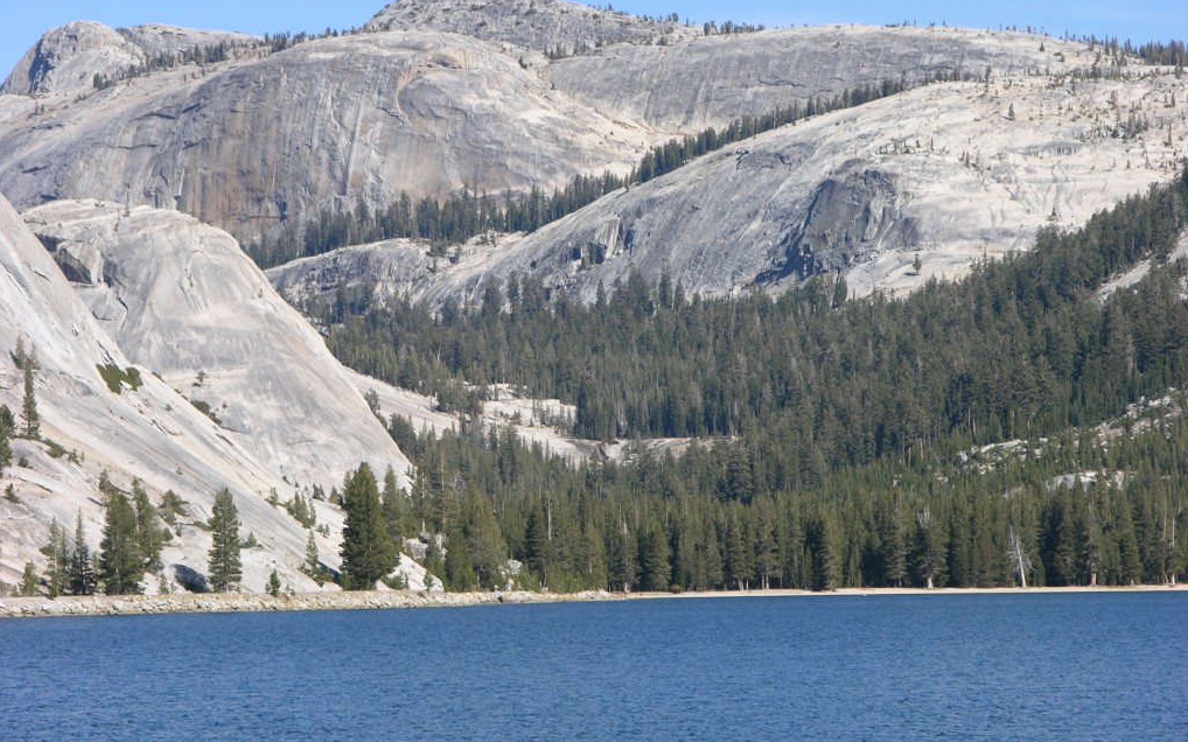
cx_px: 595
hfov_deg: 10.9
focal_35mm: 192
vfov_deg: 6.8
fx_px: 6216
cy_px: 360
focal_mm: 44.7
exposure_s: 1/258
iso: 50
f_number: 5.6
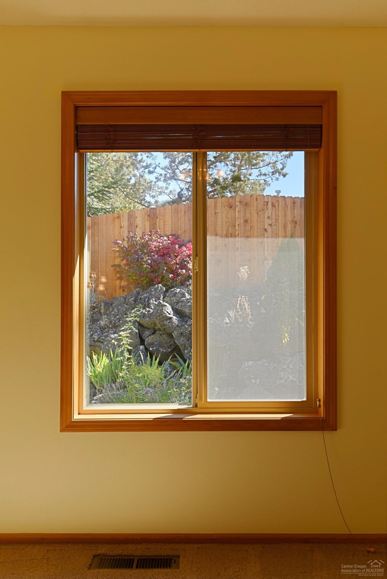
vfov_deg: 58.7
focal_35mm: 32
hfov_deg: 41.2
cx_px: 194
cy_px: 290
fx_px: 515
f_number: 6.3
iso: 200
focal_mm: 32
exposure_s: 1/125
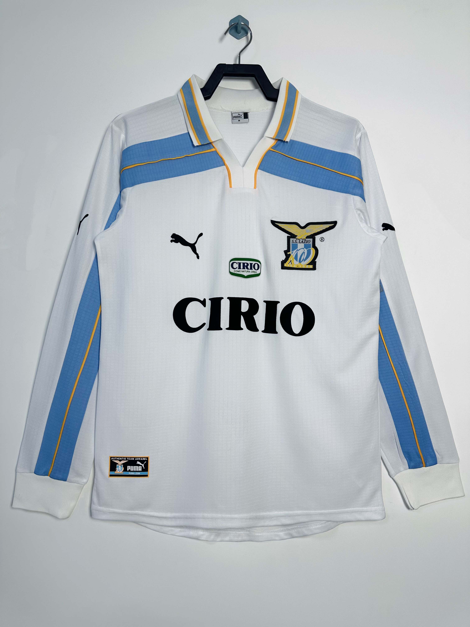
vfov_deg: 71.6
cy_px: 314
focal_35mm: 24
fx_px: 434
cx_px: 235
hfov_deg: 56.8
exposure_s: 1/201
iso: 64
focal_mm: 6.86
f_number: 1.78
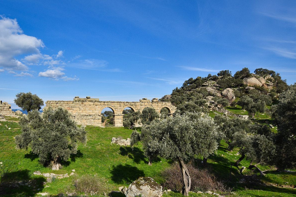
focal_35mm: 23
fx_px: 192
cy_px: 113
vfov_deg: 54.1
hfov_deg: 74.3
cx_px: 115
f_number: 10
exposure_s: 1/250
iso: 100
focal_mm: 11.5
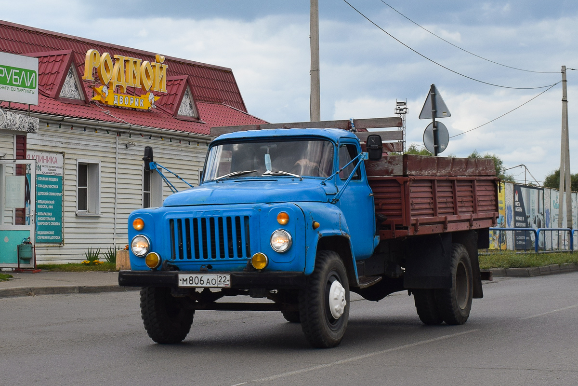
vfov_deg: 31.9
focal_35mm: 42
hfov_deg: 46.4
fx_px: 674
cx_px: 289
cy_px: 193
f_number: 10
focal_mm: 28
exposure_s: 1/400
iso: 200
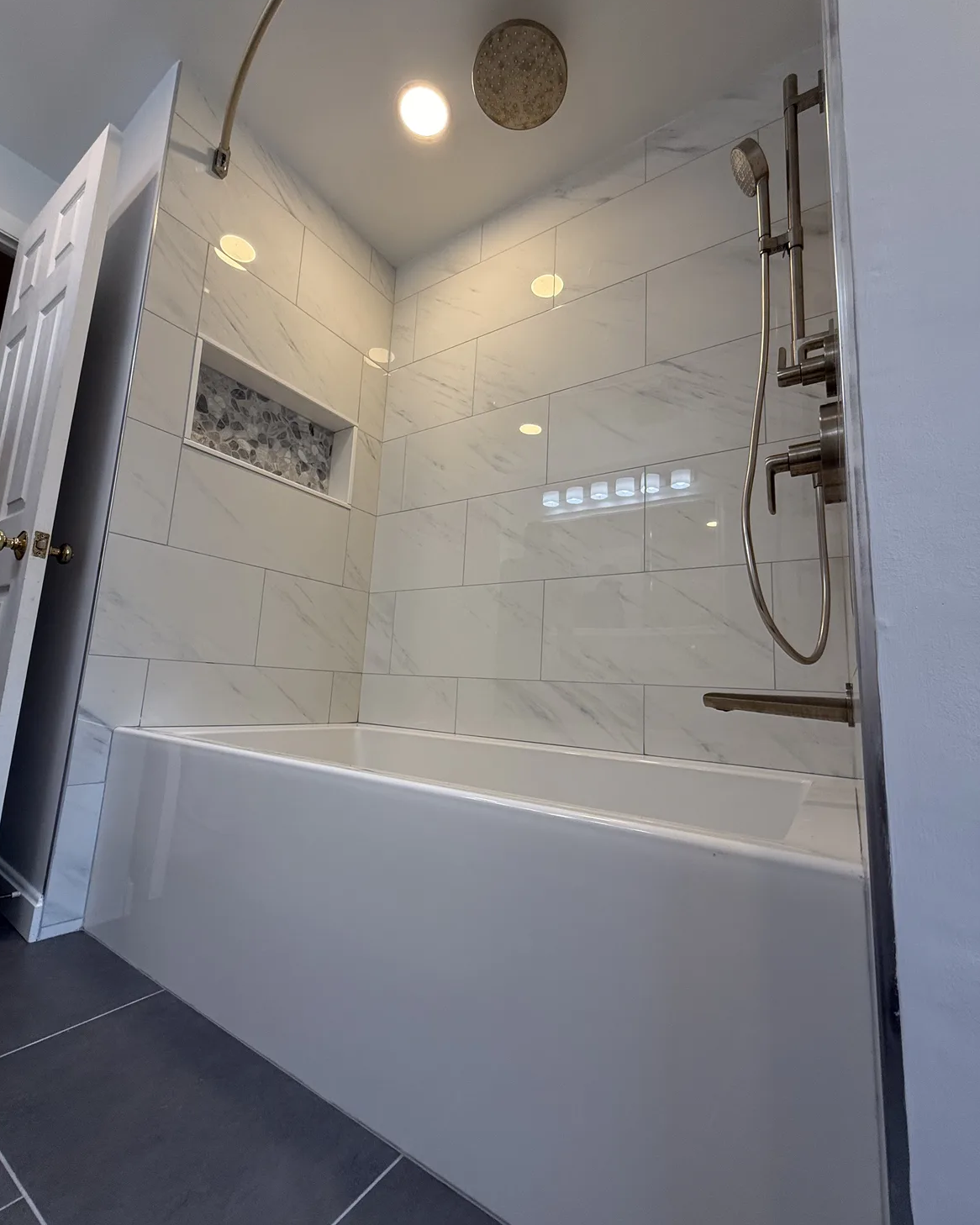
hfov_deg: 84.0
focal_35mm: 15
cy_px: 607
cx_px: 484
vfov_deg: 96.8
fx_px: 544
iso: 80
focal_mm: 2.22
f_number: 2.2
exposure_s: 1/99
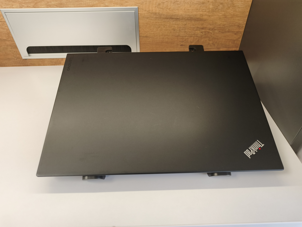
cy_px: 114
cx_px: 151
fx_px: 201
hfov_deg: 73.9
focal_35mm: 23
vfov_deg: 58.9
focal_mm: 6.45
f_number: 1.62
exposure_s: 1/99.9
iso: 100
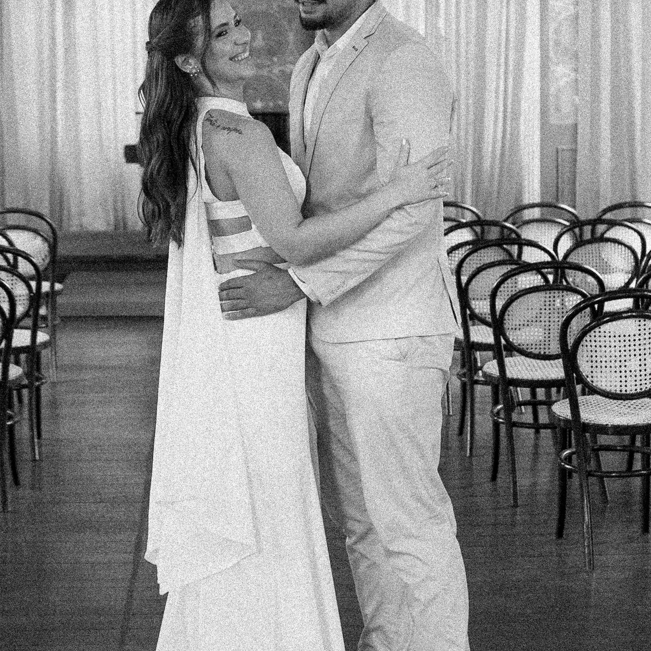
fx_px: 1872
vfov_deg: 19.6
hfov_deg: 19.7
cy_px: 176
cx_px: 315
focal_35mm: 88
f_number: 2.8
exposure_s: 1/200
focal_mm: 30
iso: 500
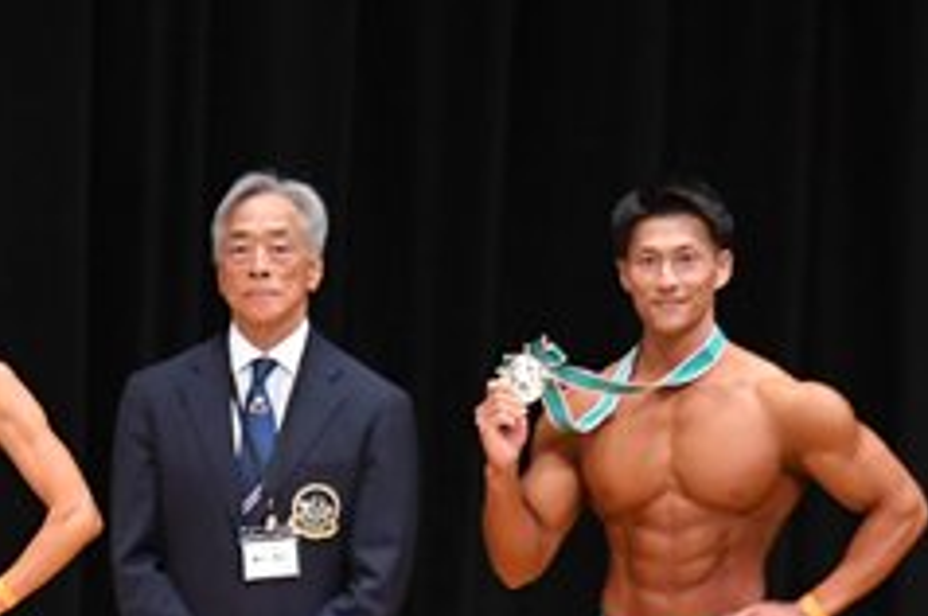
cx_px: -255
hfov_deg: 3.8
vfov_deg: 2.5
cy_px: 659
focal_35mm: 548
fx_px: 14107
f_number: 5.6
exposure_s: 1/400
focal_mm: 112
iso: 4000
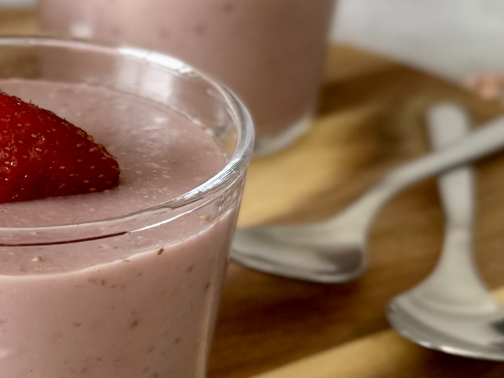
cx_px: 2
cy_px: 240
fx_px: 786
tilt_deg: -28.3
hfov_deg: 32.7
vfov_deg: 26.9
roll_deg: +2.1
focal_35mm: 54
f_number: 1.78
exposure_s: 1/121
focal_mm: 6.86
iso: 125
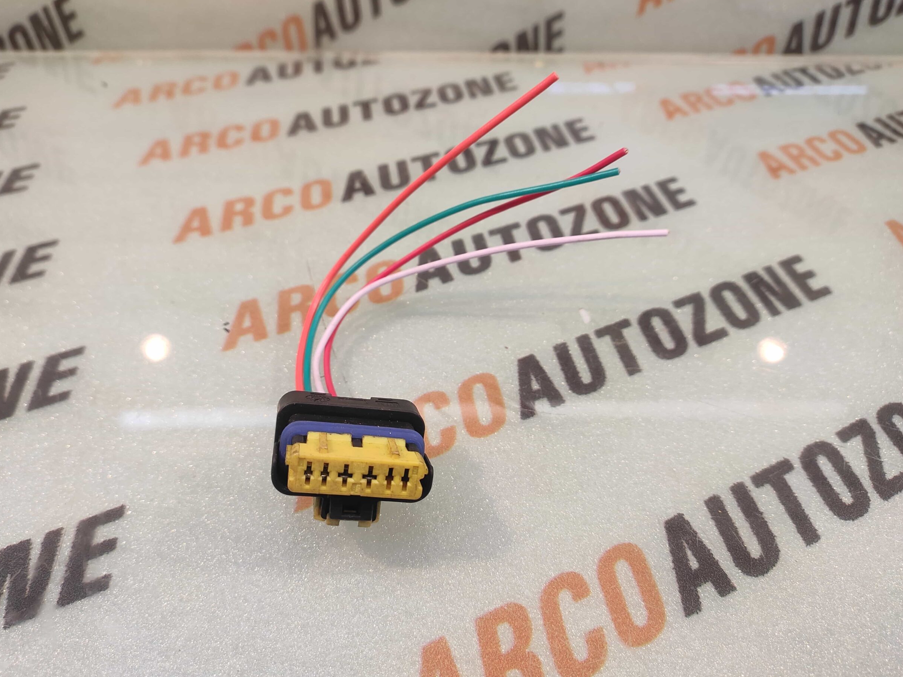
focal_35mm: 18
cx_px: 426
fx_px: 470
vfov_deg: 71.6
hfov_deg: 87.7
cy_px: 346
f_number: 1.79
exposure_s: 1/50
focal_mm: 4.74
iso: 267
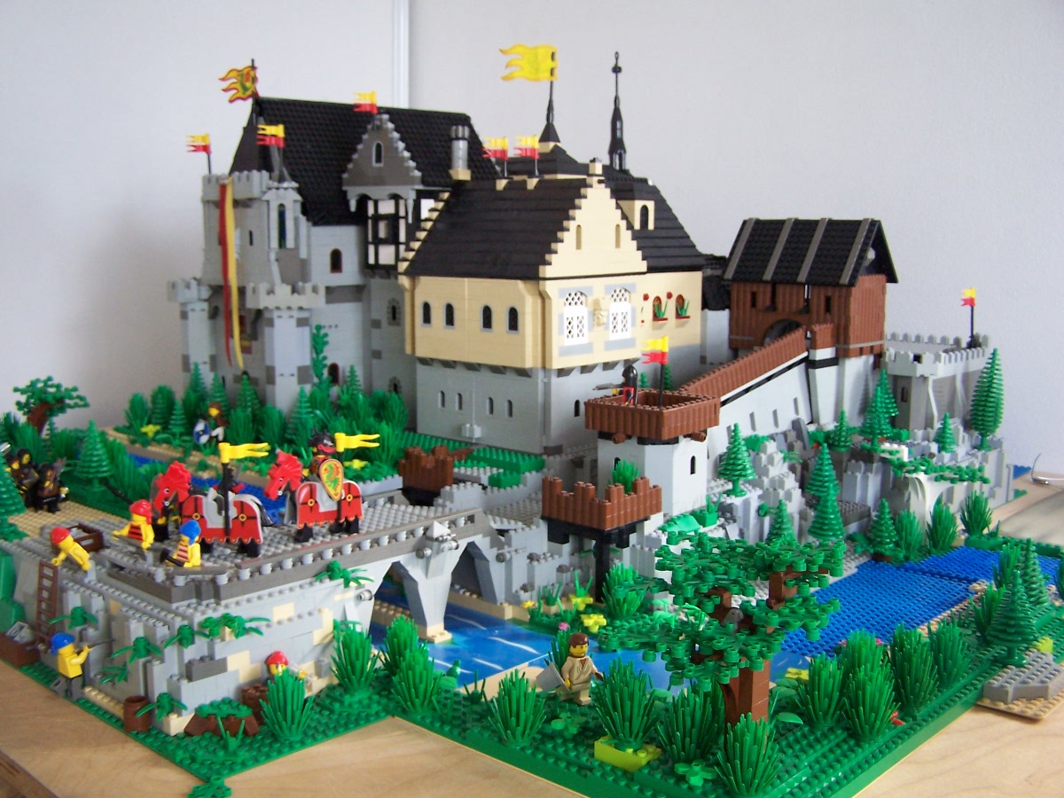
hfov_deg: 49.0
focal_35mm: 38
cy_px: 399
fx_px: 1168
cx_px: 532
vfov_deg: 37.7
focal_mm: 6.3
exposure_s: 1/10
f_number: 2.8
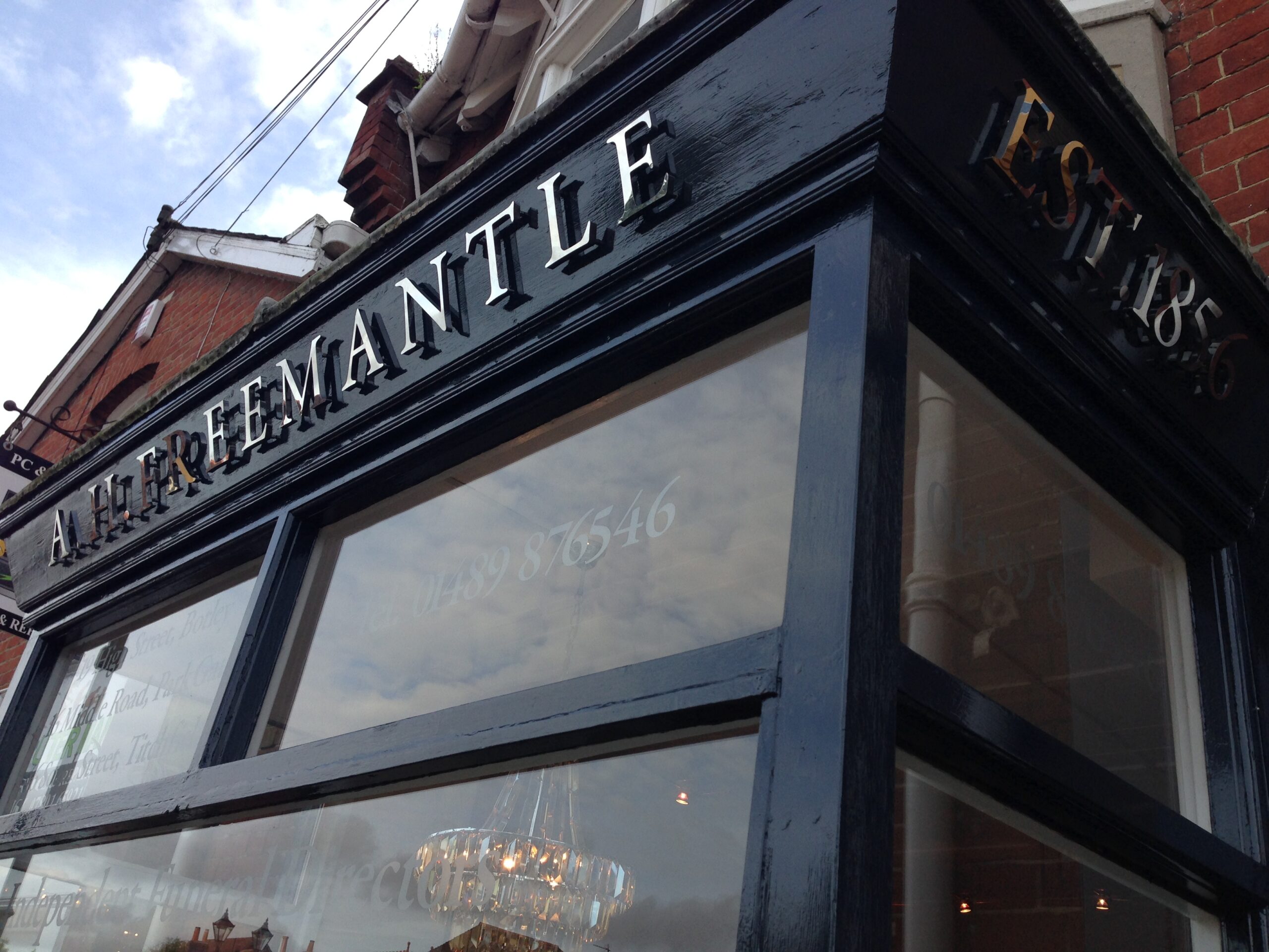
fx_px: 1210
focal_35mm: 33
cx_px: 634
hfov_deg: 55.4
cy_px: 476
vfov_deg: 42.9
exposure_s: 1/475
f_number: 2.4
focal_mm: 4.12
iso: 50
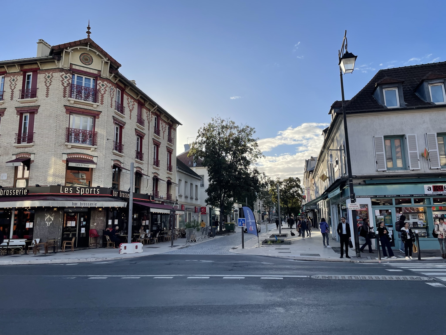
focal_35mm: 26
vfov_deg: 53.1
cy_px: 168
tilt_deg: +9.7
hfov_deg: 67.3
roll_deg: +0.8
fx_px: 335
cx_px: 223
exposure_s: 1/2882
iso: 32
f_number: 1.6
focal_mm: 4.2
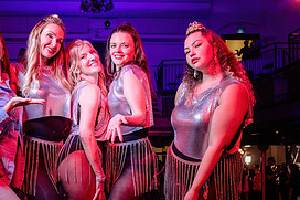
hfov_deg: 31.8
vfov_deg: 21.5
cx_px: 118
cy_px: 130
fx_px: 525
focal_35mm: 63
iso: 800
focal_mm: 28
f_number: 4
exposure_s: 1/60
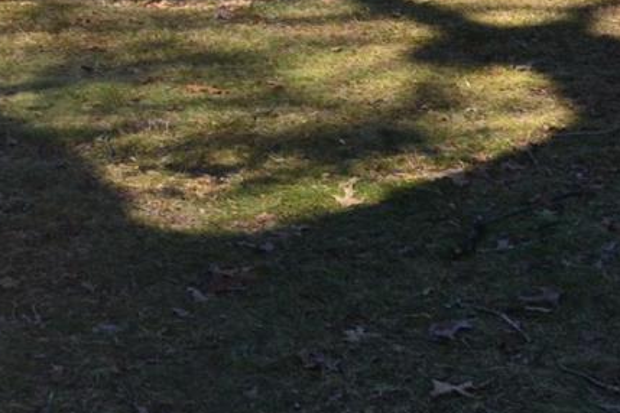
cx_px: -95
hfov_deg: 15.7
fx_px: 2170
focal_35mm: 126
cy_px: -241
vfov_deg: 10.4
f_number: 10
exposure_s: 1/250
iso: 400
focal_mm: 24
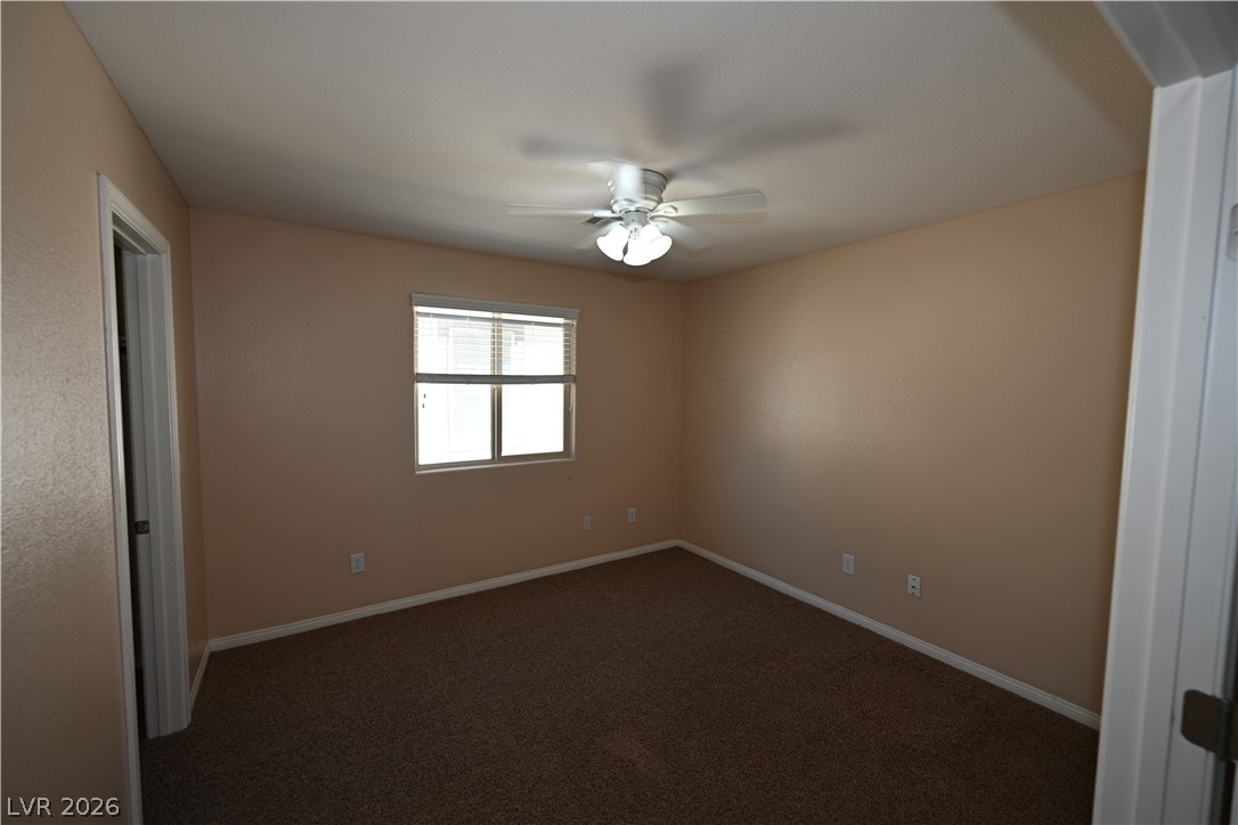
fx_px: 481
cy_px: 412
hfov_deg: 104.3
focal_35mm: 14
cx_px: 619
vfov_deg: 81.2
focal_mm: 14
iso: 320
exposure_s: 1/60
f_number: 4
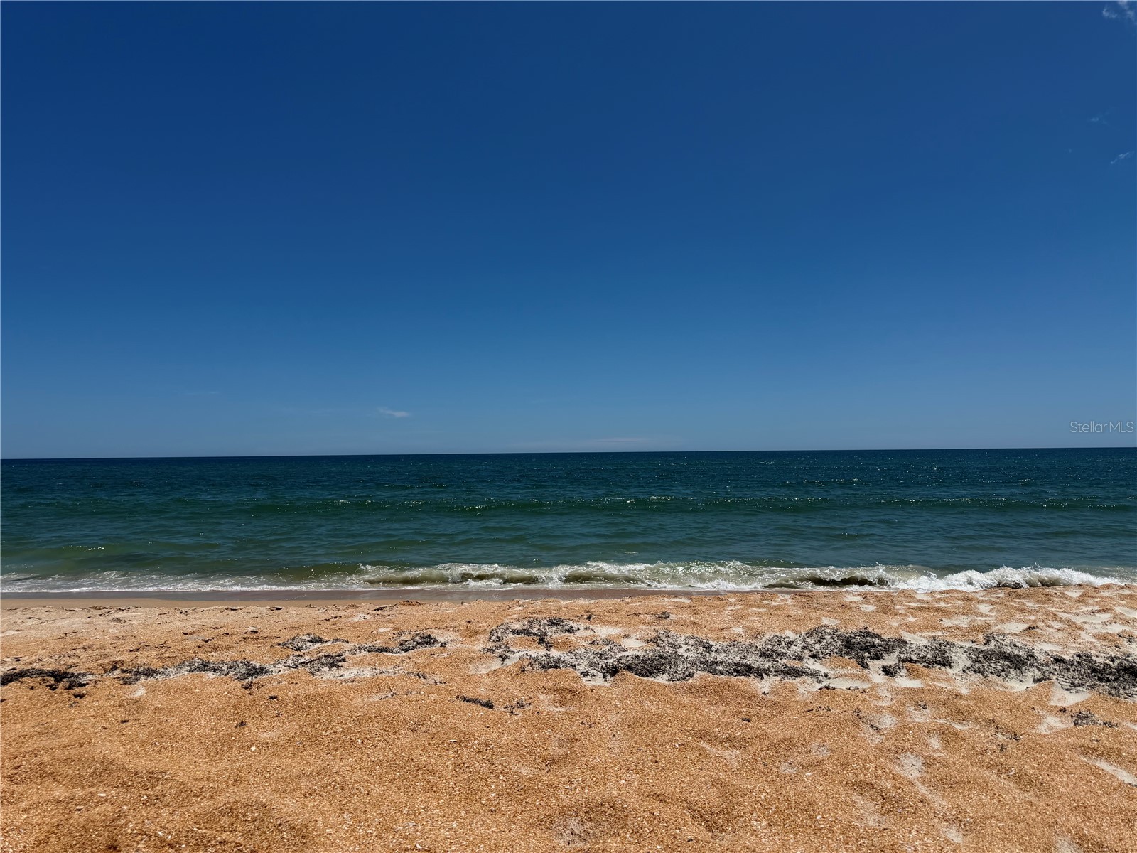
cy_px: 426
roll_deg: +0.9
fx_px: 788
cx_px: 568
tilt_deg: +1.5
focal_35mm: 24
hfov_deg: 71.6
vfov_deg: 56.8
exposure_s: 1/14286
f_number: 1.78
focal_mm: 6.76
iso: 80
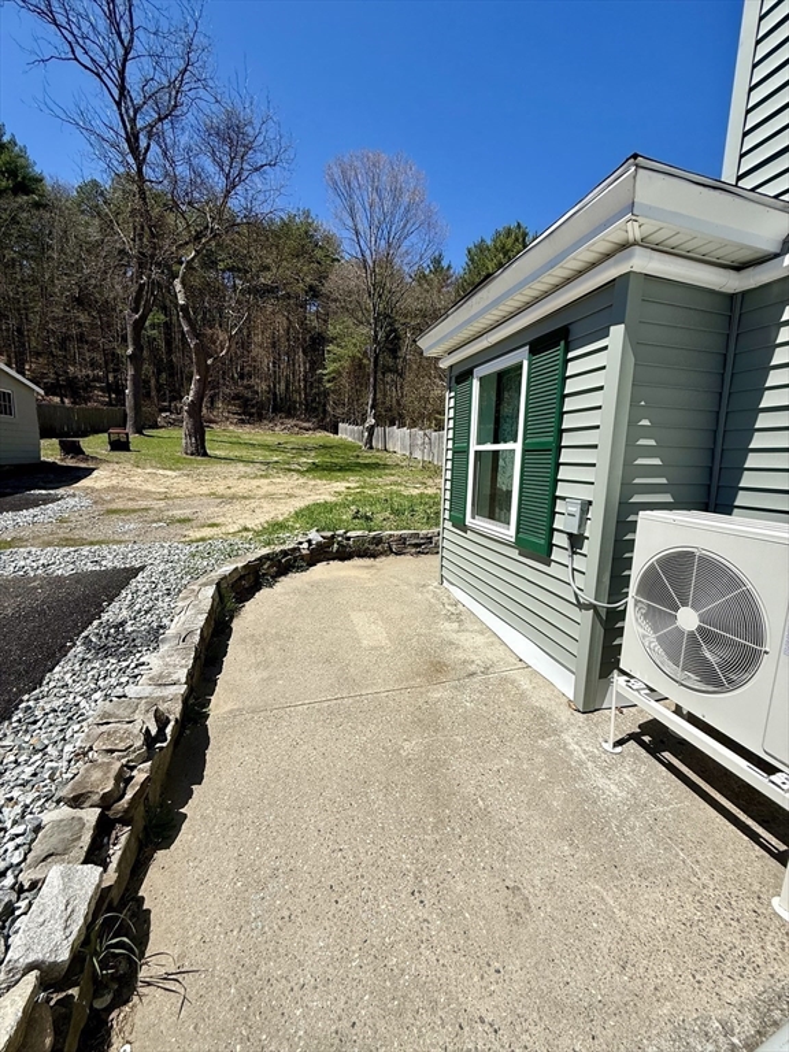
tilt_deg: -8.5
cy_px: 526
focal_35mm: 14
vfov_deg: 102.1
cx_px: 394
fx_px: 425
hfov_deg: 85.7
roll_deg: -2.4
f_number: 2.2
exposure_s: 1/2976
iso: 50
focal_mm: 2.22
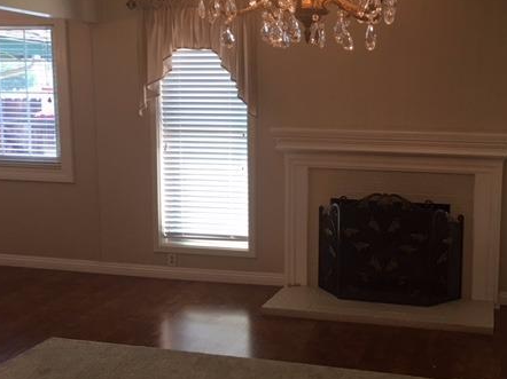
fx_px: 615
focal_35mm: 42
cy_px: 175
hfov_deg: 43.9
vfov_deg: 34.3
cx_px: 356
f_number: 2.2
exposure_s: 1/30
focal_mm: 4.15
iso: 25
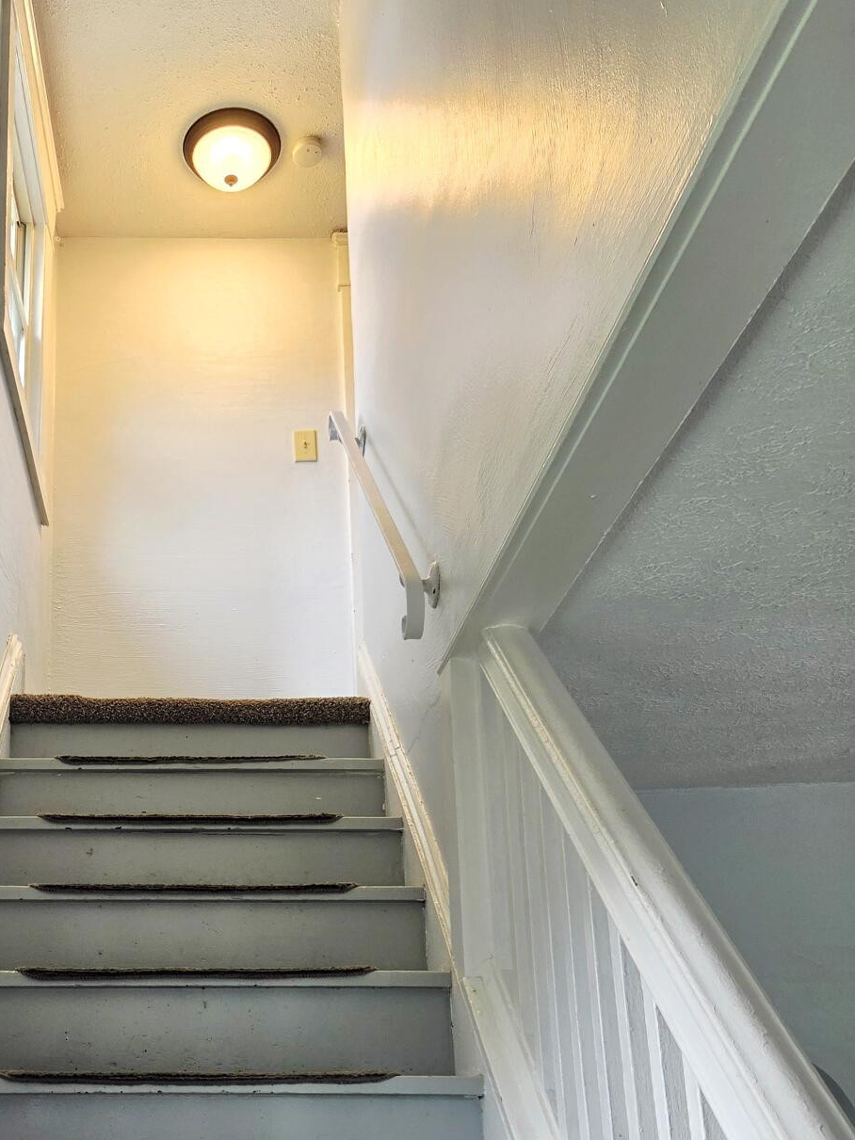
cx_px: 191
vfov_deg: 47.3
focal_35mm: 38
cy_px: 846
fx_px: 1252
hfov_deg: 36.6
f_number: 1.8
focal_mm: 5.4
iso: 80
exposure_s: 1/120
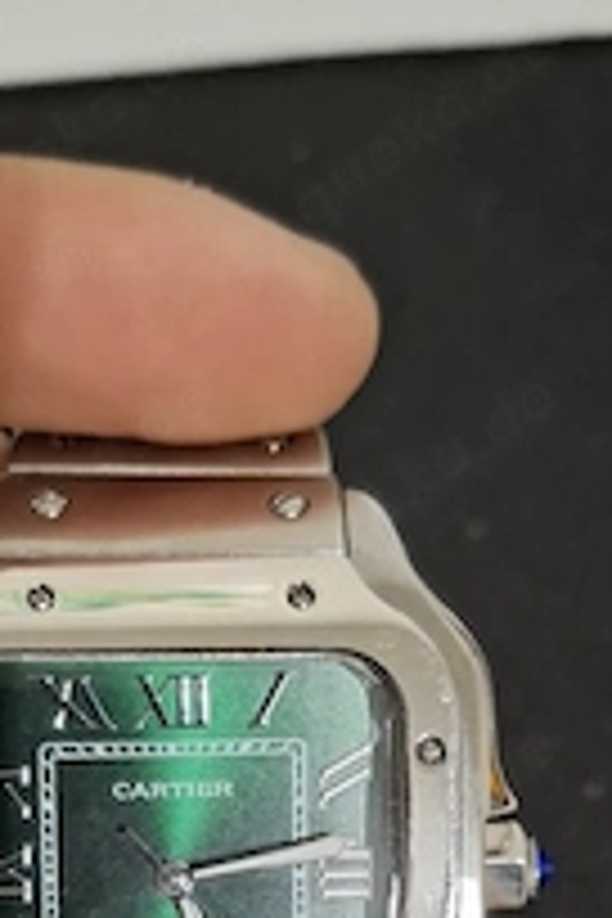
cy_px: 878
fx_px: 1300
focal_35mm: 51
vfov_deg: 35.8
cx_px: 176
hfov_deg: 26.2
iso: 1600
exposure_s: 1/14
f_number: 1.8
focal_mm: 4.69
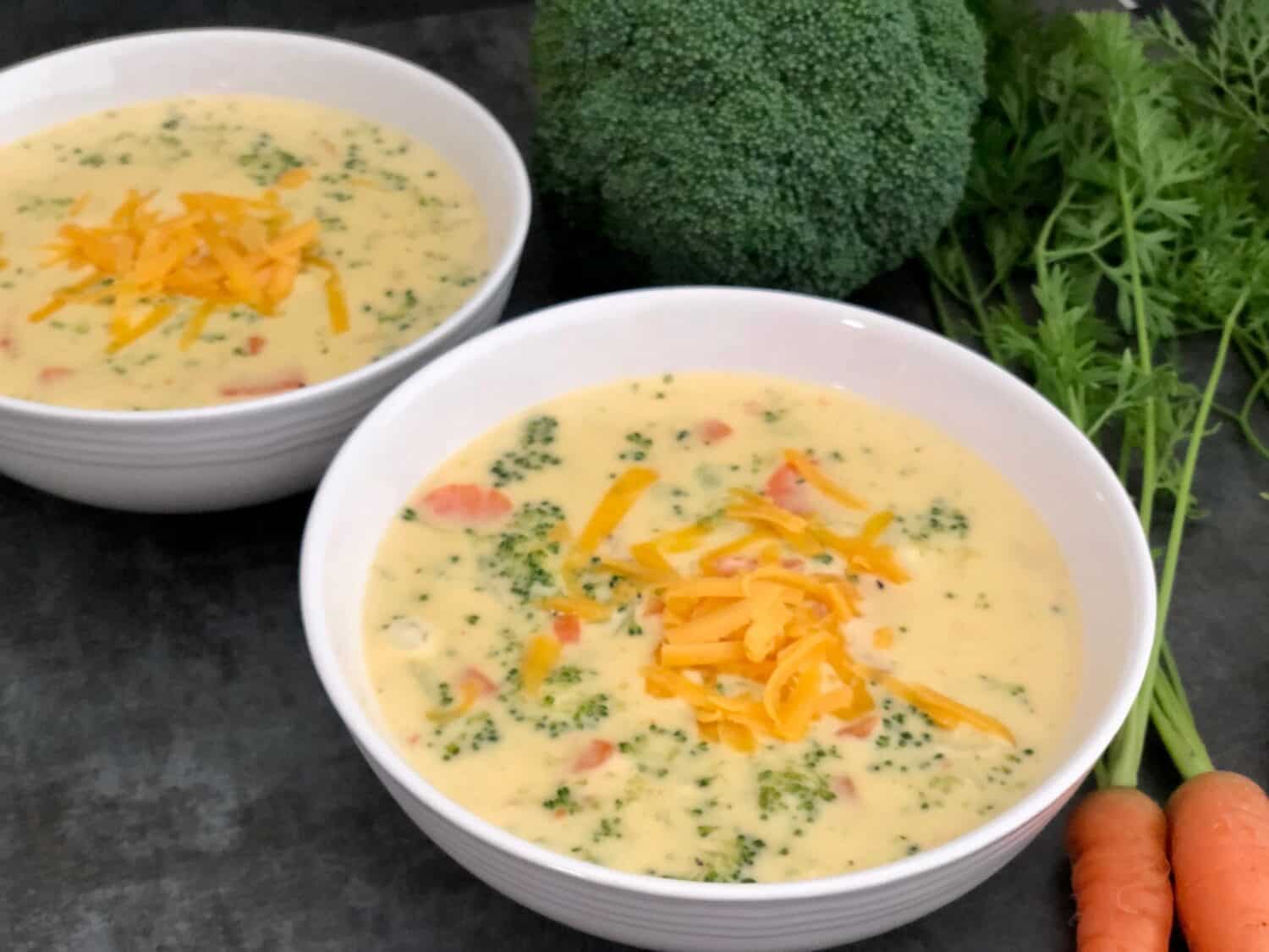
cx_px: 634
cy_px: 476
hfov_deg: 36.8
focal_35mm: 52
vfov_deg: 28.0
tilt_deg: -42.5
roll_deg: -2.6
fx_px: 1906
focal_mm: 6
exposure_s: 1/24
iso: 160
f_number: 2.4
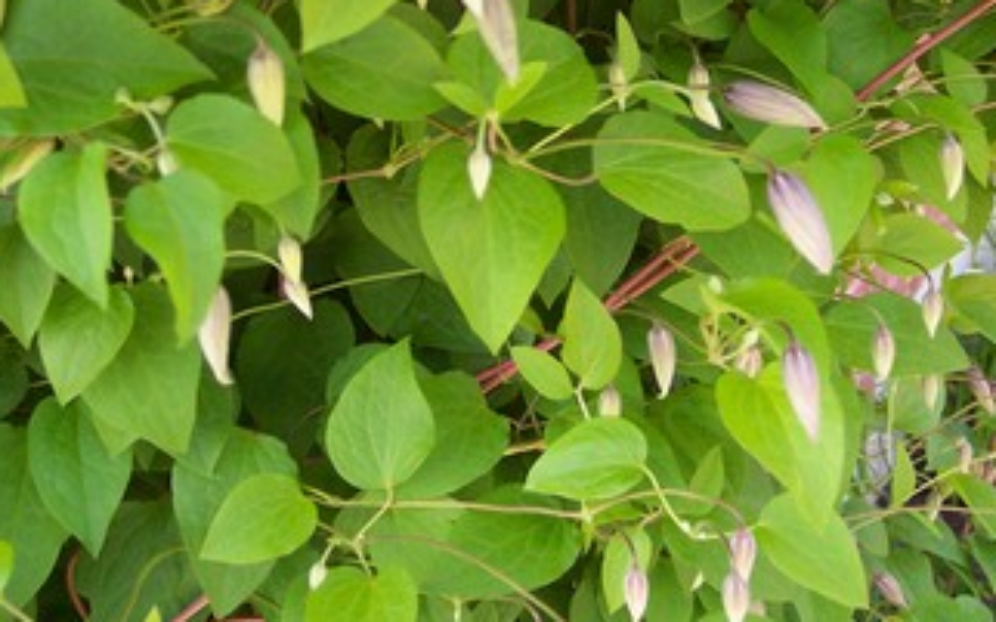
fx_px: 1492
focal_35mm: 55
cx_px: 492
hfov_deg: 36.9
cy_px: 145
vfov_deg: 23.3
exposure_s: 1/180
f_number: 2.8
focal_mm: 8
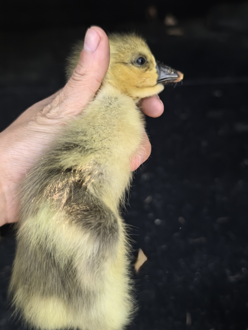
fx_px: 354
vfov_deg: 50.1
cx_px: 124
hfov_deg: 38.7
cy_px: 165
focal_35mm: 37
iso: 800
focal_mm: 6.98
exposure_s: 1/244
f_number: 1.4
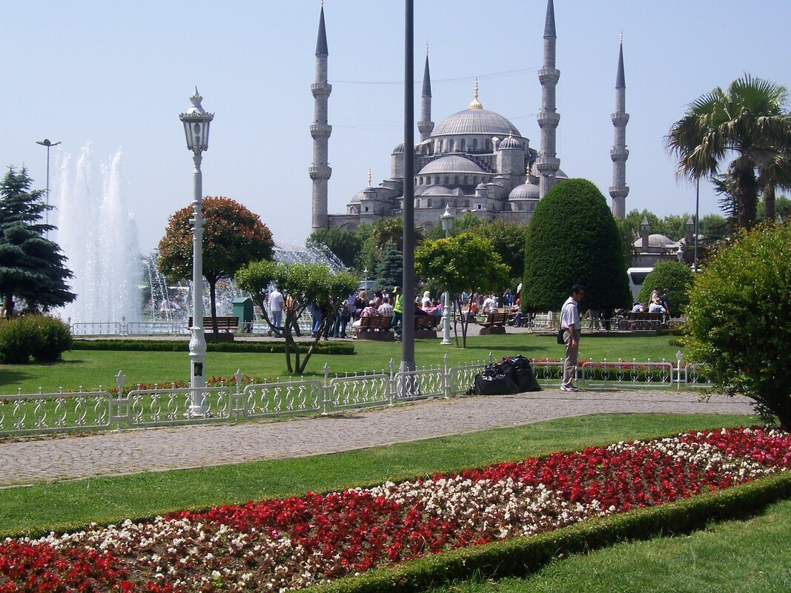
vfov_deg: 26.1
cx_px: 396
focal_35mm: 56
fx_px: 1279
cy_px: 296
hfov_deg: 34.4
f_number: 5.6
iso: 80
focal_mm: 9.6
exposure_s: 1/400
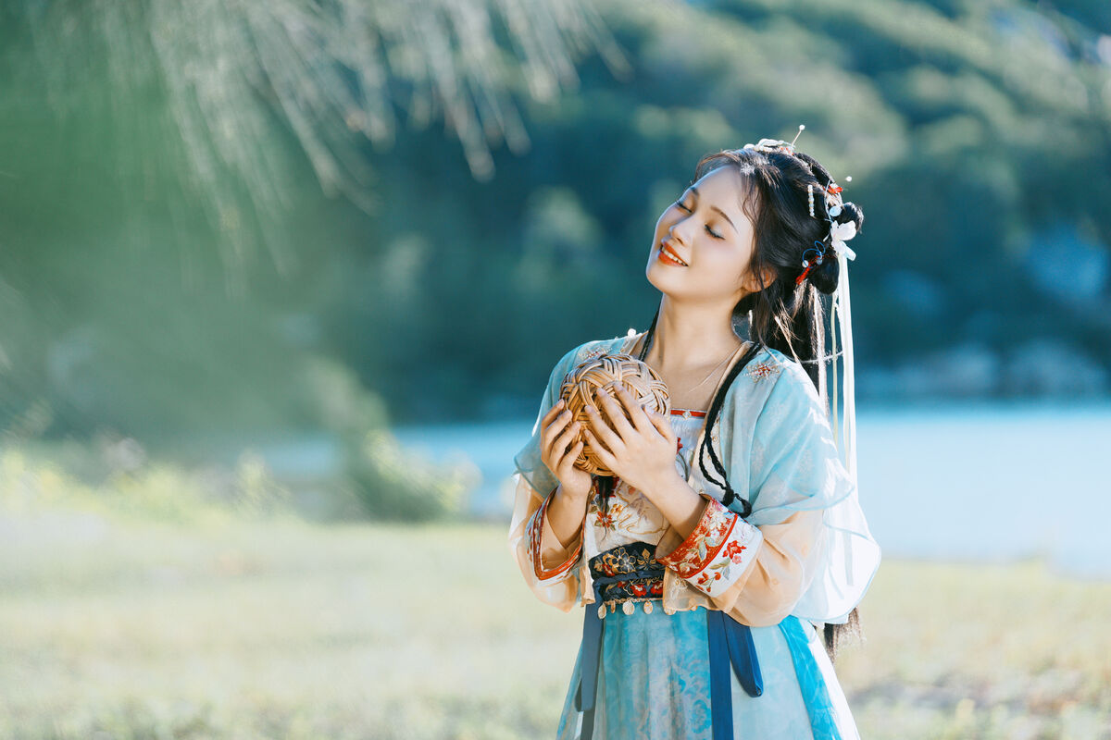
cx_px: 556
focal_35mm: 133
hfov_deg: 15.4
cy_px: 370
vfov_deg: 10.3
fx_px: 4104
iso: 400
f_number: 2.8
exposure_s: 1/1600
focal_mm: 133
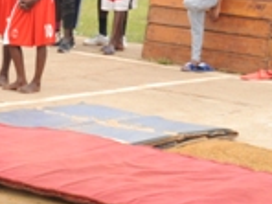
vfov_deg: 9.0
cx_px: 151
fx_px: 1265
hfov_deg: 12.3
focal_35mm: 161
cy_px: -96
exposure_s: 1/500
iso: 640
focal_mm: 31
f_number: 5.6
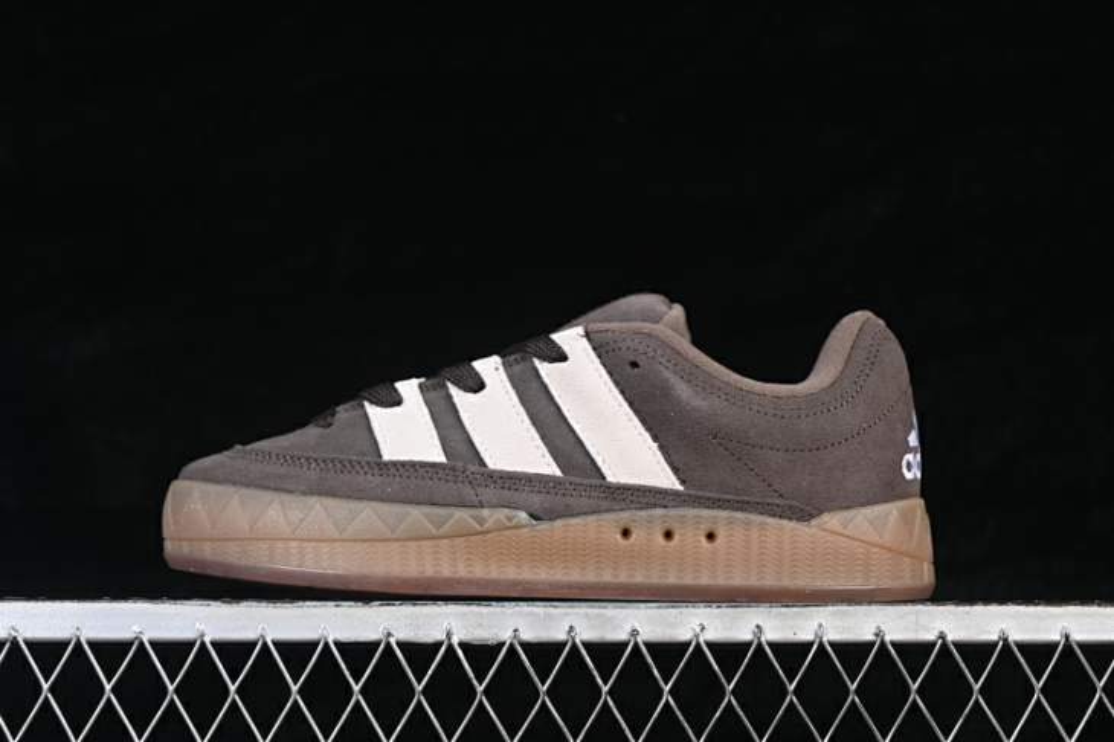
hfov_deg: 27.0
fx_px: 2320
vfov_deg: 18.2
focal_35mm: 75
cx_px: 557
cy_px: 371
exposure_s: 1/60
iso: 160
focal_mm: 50
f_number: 6.3
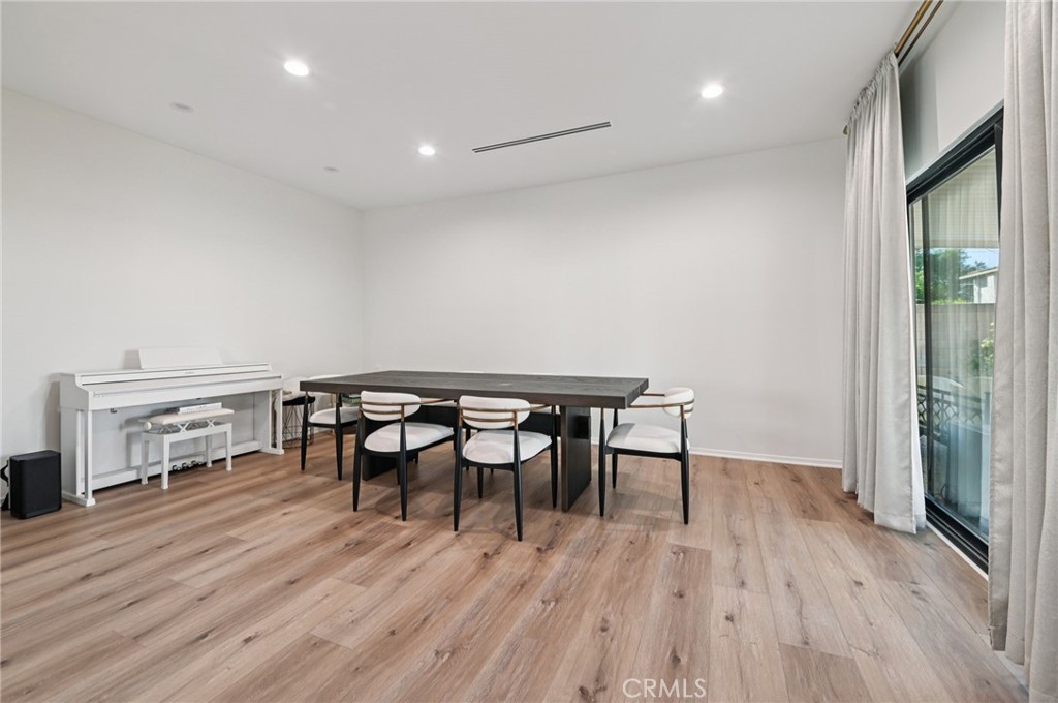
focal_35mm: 14
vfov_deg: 81.1
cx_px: 529
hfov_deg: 104.3
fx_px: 411
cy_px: 352
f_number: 8
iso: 250
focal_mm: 14
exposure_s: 1/8
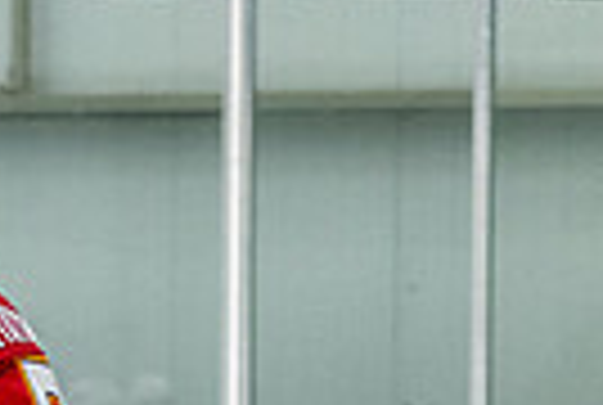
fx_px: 7638
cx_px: -211
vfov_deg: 3.0
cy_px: 691
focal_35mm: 455
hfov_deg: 4.5
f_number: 2.8
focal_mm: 70
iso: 3200
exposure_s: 1/800
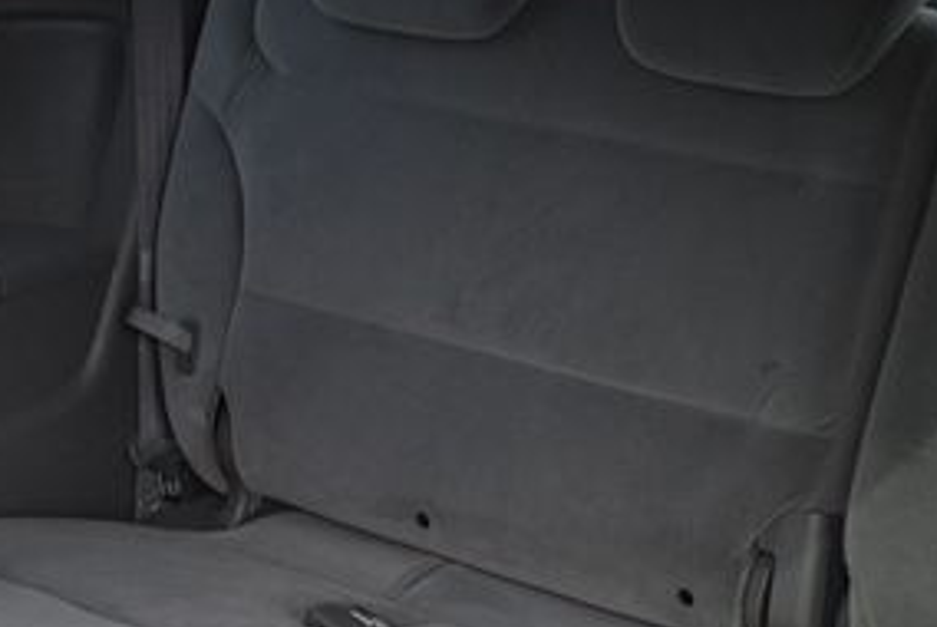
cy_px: 510
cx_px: 719
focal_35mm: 81
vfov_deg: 16.8
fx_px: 2110
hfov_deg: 24.7
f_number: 5
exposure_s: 1/250
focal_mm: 24
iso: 400
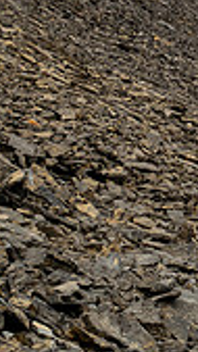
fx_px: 2241
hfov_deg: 4.9
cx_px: 542
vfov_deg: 8.9
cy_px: -57
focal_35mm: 240
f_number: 8
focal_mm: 32
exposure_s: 1/320
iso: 200
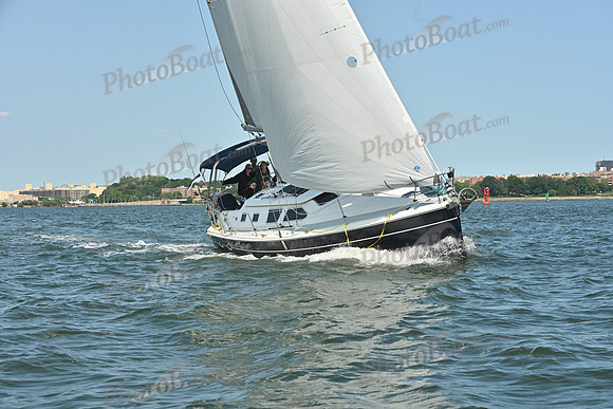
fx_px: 1192
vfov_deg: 19.5
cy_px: 204
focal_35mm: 70
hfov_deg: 28.8
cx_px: 306
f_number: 8
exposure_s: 1/1250
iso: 320
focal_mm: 70
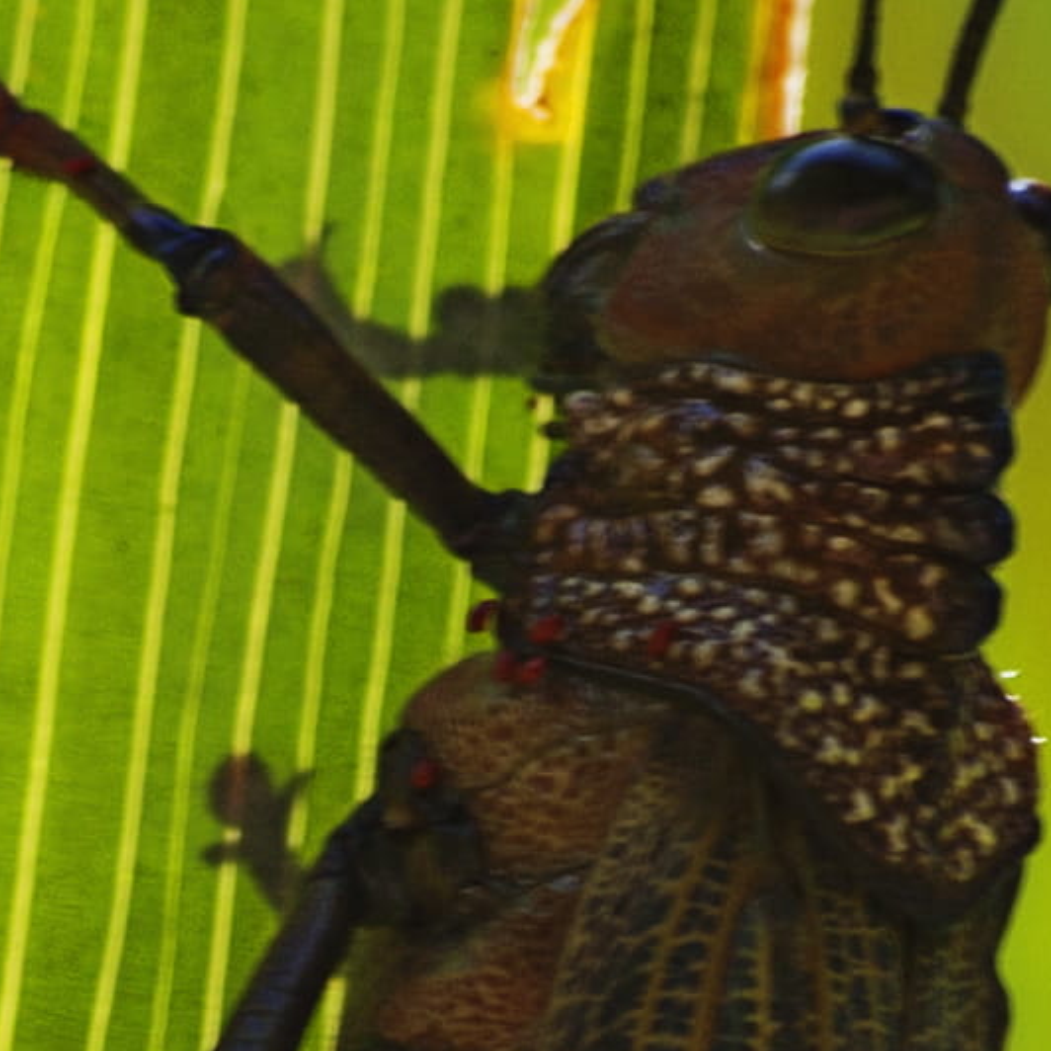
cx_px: 632
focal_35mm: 1441
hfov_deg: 1.2
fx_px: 49499
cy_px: 915
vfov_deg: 1.2
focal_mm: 200
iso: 200
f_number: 8
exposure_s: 1/160
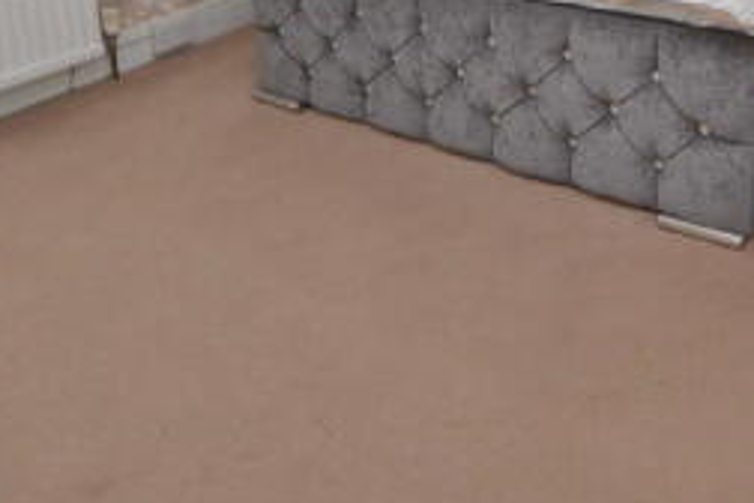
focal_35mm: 39
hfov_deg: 48.6
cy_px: -76
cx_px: 513
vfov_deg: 30.0
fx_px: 817
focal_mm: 10
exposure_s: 1/100
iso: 400
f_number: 5
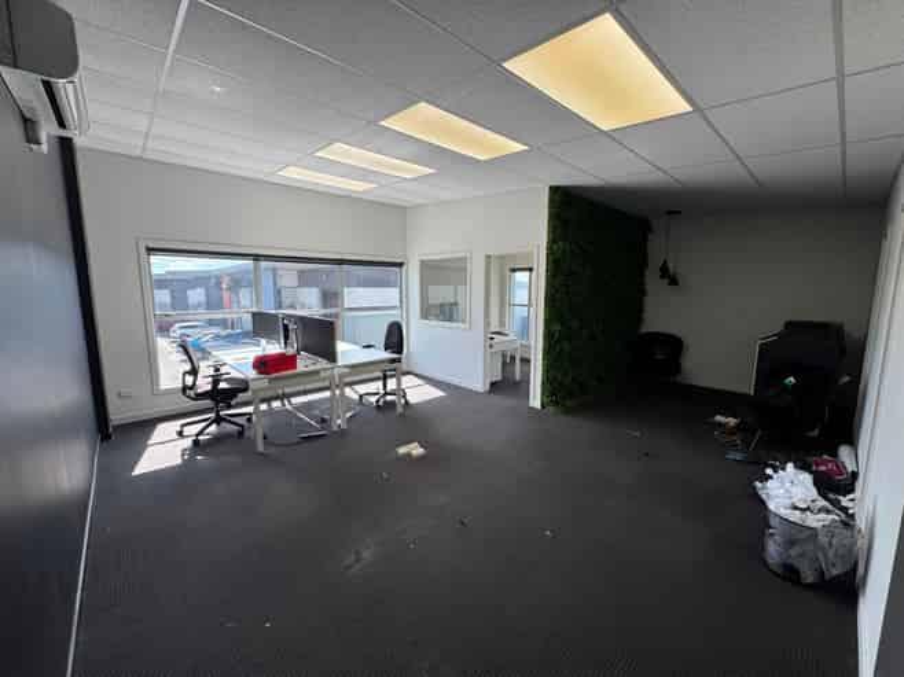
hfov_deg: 102.1
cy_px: 338
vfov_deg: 85.6
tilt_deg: -7.6
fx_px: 365
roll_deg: -0.1
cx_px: 452
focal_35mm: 14
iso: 50
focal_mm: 2.22
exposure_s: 1/283
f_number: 2.2
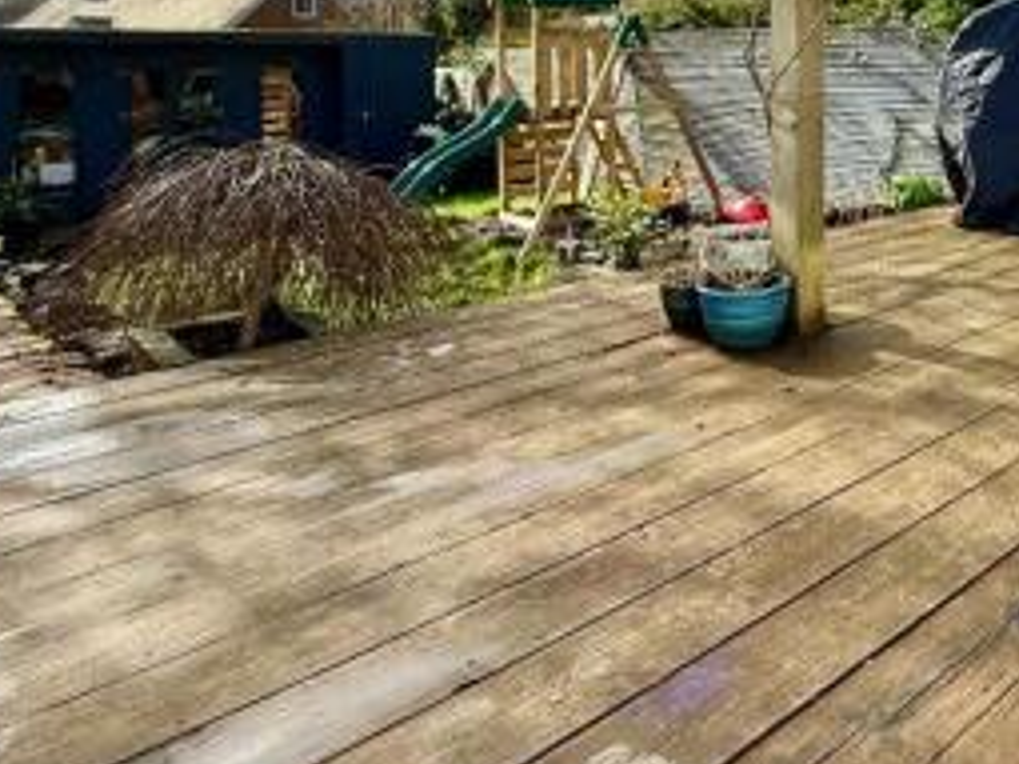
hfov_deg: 52.3
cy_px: 90
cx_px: 849
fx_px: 942
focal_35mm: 32
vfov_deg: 41.0
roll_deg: -0.1
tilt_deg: -1.7
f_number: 2.2
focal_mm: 2.22
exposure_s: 1/2024
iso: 64
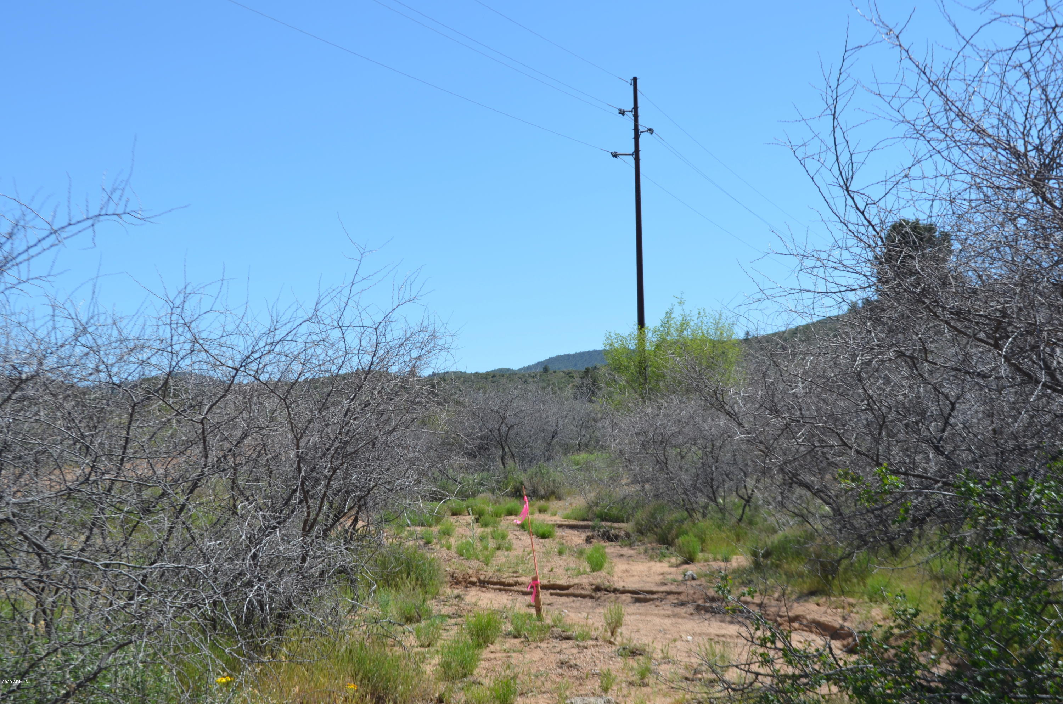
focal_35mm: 54
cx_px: 532
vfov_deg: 24.9
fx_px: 1591
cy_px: 352
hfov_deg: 36.9
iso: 110
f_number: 8
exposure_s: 1/250
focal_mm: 36
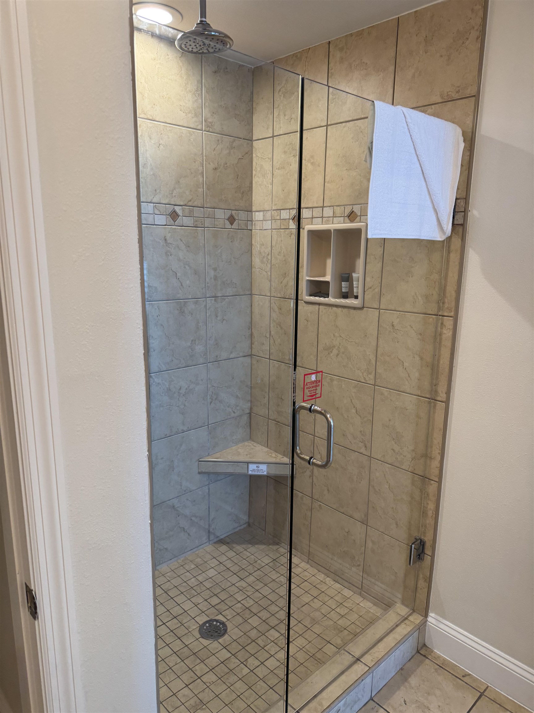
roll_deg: -2.2
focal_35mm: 24
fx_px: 494
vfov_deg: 71.6
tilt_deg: -12.1
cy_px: 356
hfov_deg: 56.8
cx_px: 267
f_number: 1.78
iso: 125
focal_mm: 6.76
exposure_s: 1/120
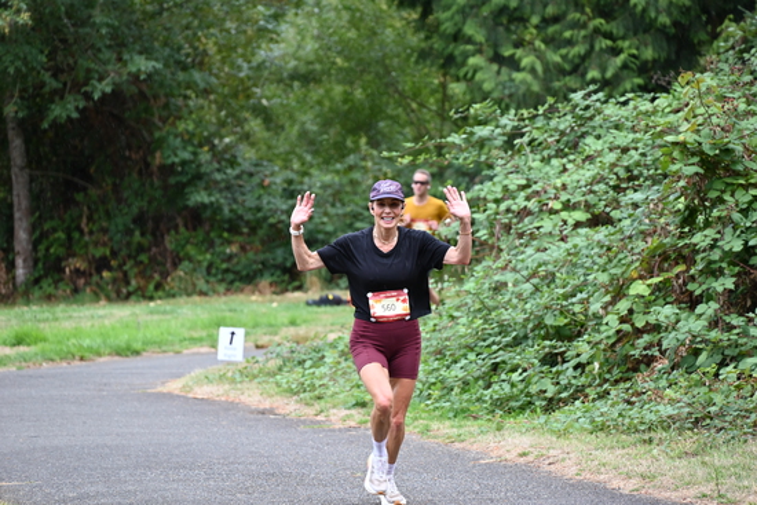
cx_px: 378
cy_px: 252
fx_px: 4206
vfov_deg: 6.9
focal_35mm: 200
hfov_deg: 10.3
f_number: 6.3
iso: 1100
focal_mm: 200
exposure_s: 1/250
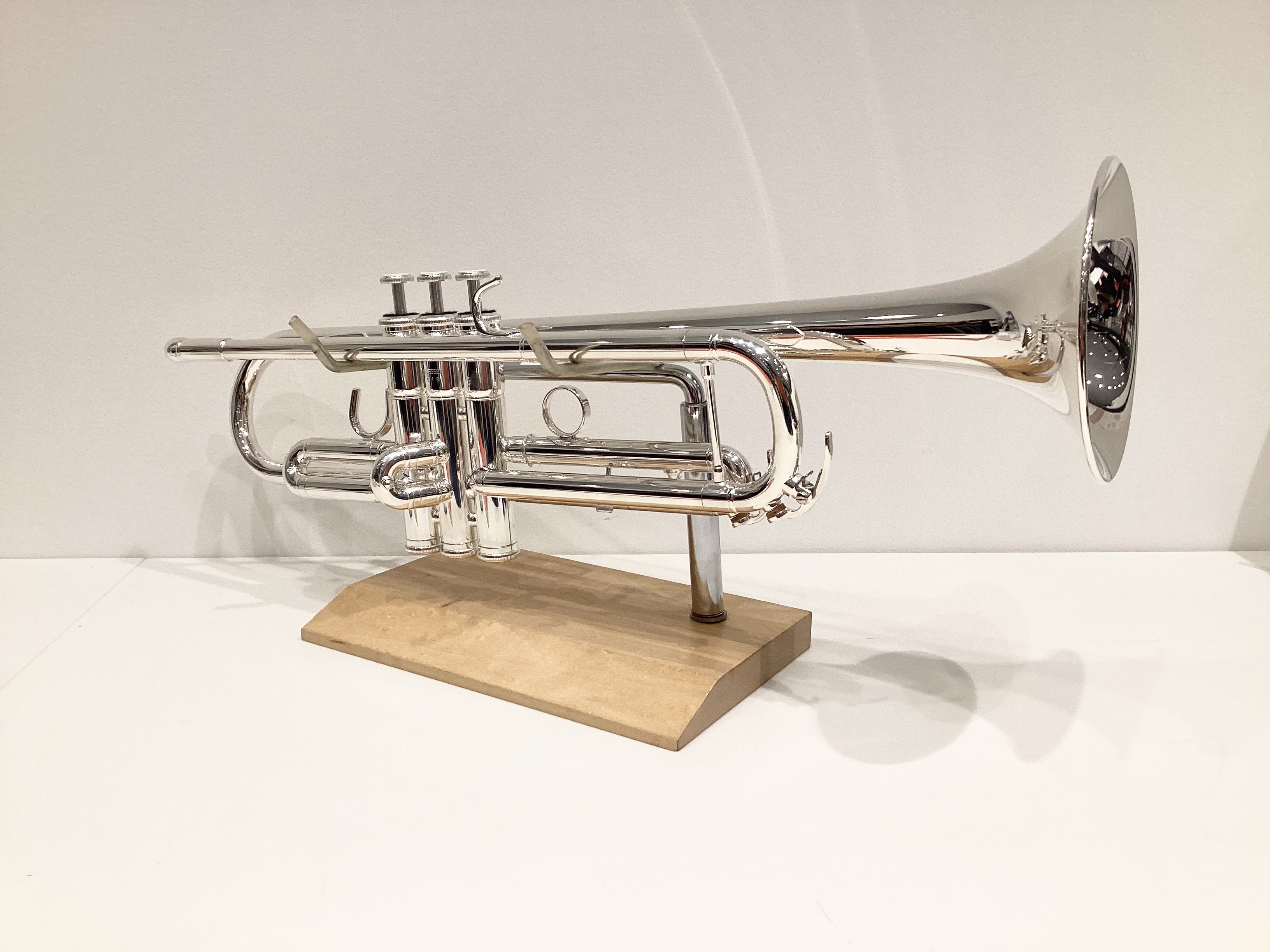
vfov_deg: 45.4
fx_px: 1137
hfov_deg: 58.4
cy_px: 476
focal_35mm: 31
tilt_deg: -14.3
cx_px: 635
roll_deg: -1.6
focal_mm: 3.3
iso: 40
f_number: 2.4
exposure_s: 1/100
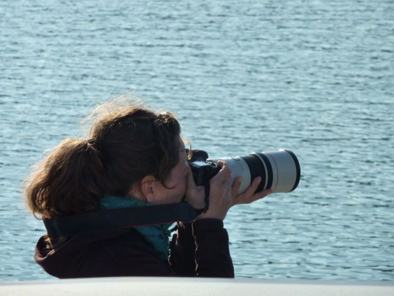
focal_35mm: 242
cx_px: 197
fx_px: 2754
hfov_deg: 8.2
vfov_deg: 6.1
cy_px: 148
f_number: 5.6
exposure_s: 1/400
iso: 125
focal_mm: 39.7
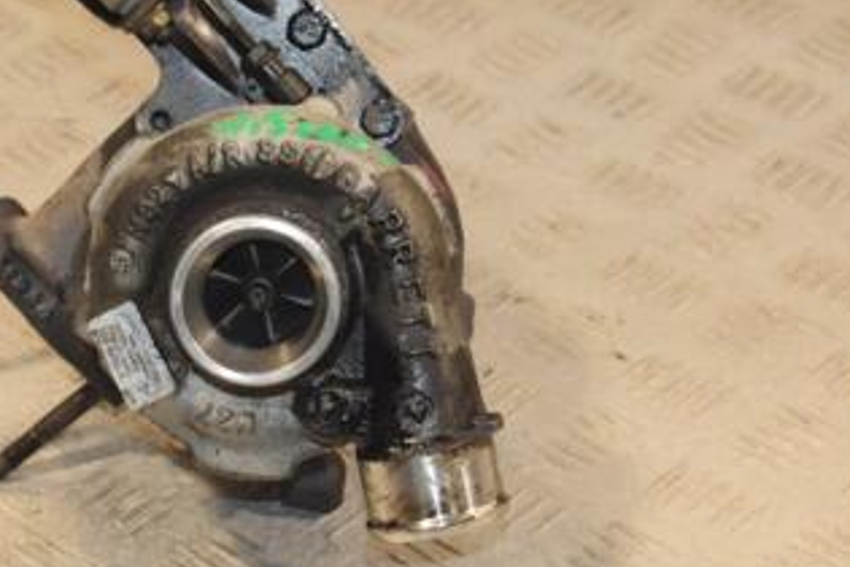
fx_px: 2833
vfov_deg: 11.4
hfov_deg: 16.9
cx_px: 183
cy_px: 273
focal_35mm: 120
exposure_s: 1/200
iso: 800
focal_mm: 42
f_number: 7.1
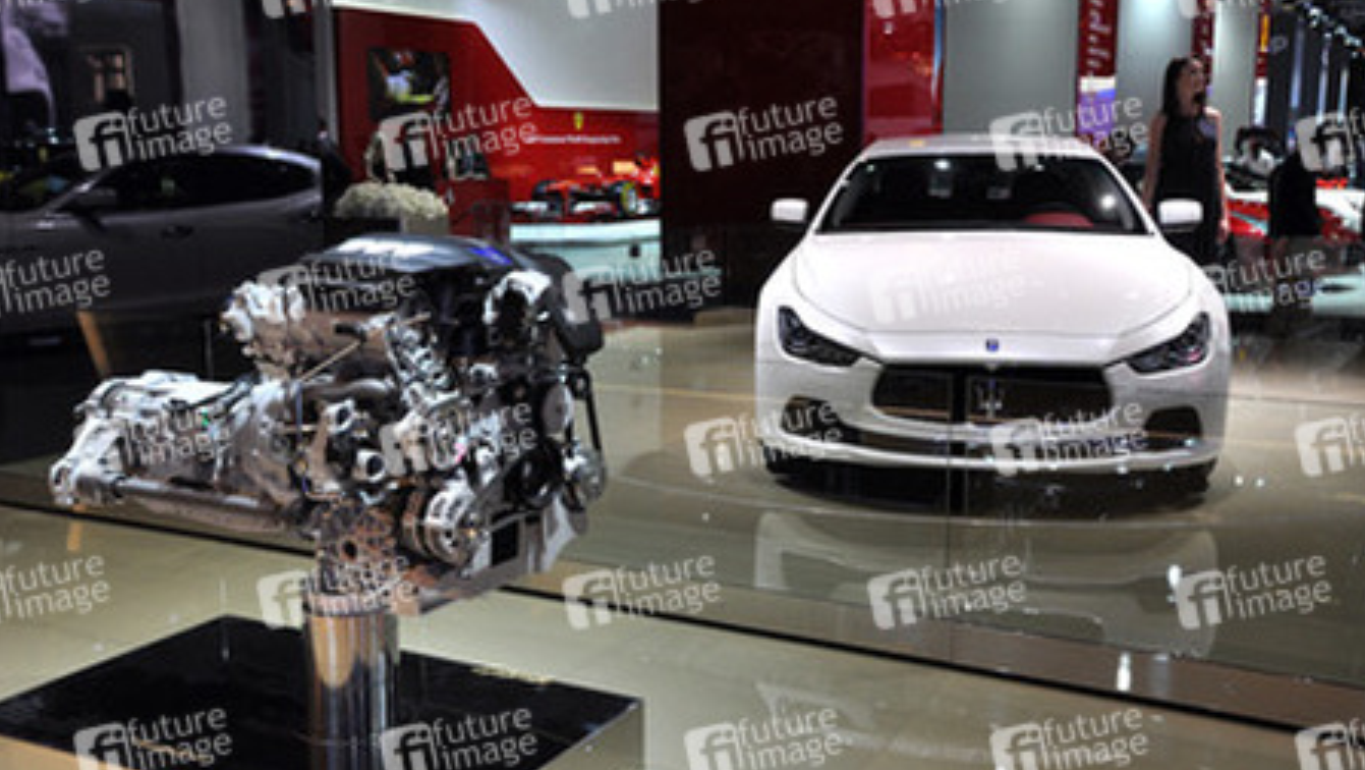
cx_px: 682
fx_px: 1376
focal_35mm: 38
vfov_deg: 31.2
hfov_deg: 52.8
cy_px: 364
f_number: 6.3
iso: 640
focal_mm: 24
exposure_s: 1/125
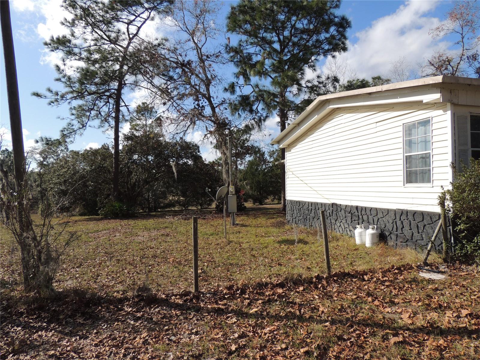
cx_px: 240
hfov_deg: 71.6
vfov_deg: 56.8
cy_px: 180
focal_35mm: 24
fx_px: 333
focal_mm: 4.3
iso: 100
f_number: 3.3
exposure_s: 1/1250
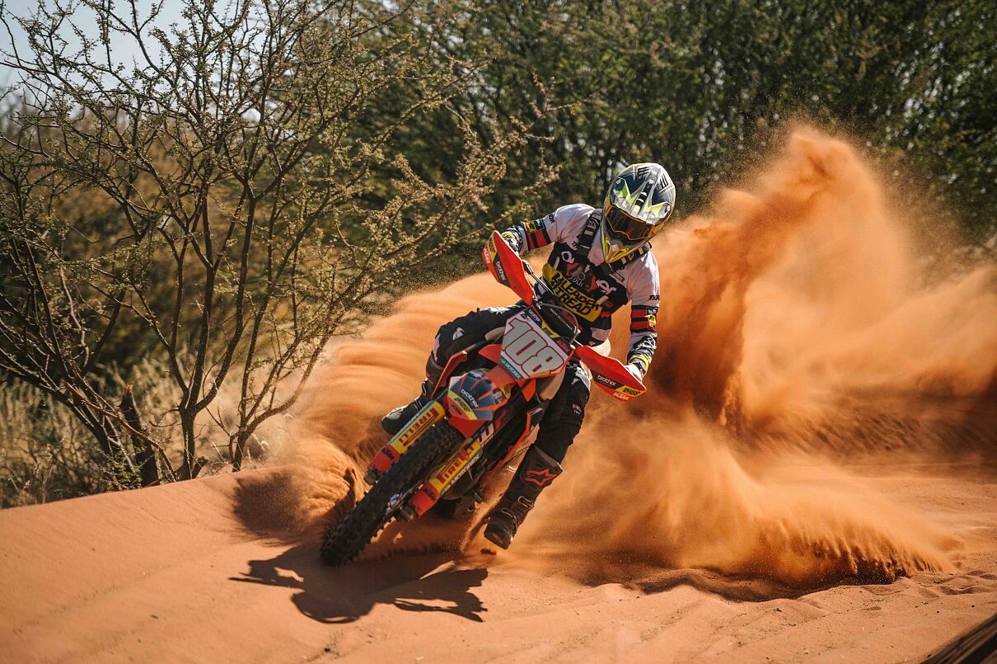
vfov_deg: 7.4
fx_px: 5120
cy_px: 332
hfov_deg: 11.1
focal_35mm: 185
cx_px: 498
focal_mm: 185
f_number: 2.8
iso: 160
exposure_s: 1/8000
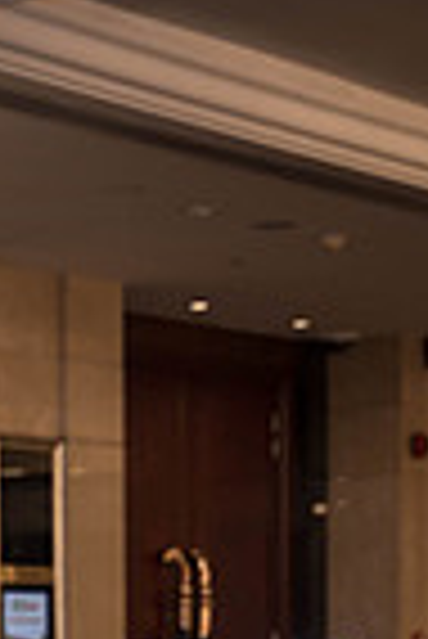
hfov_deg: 8.7
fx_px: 2757
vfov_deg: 12.7
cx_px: -176
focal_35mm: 155
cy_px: 873
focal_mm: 49
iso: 1600
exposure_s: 1/125
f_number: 4
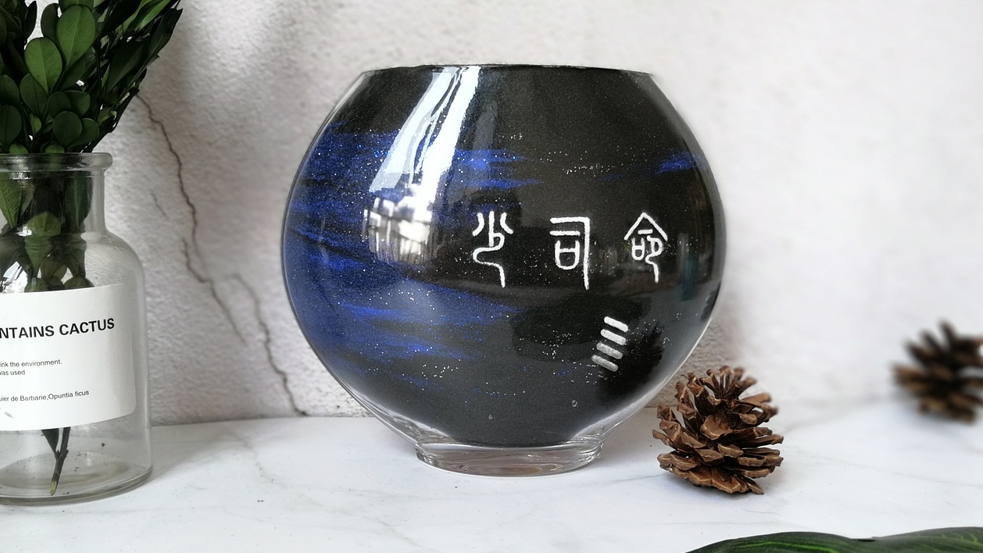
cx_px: 493
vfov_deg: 29.0
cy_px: 319
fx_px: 1069
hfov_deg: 49.4
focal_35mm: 41
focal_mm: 3.95
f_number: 4
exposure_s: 1/50
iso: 100
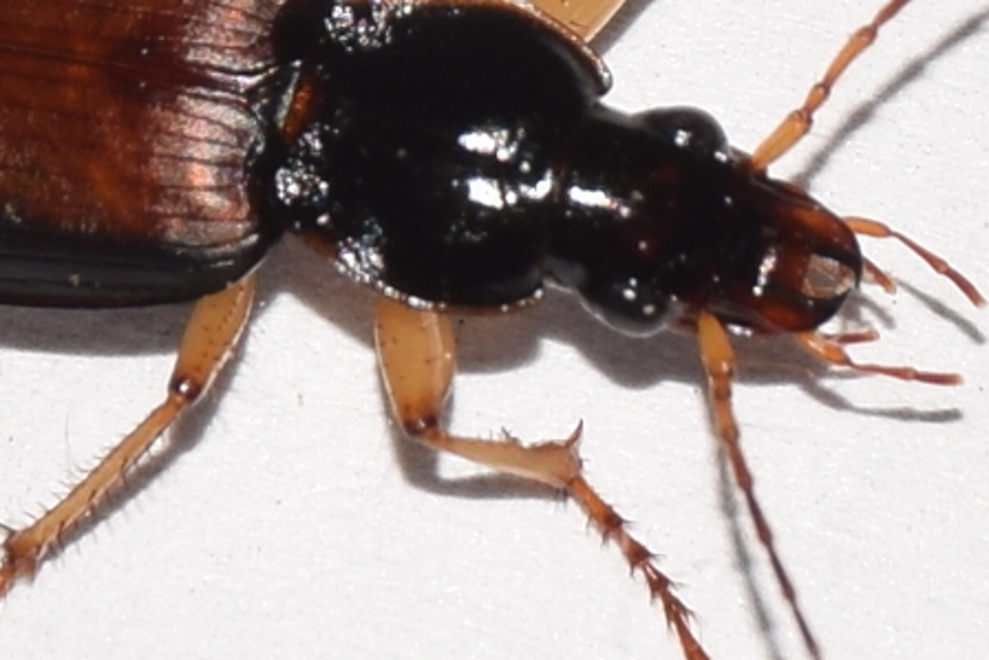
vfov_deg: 3.1
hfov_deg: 4.6
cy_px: 110
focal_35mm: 449
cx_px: 83
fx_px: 12338
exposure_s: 1/160
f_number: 13
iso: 100
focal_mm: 140
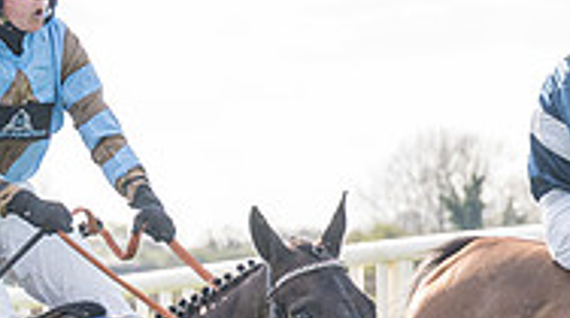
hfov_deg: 5.3
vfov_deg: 3.0
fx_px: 6171
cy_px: 383
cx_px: 365
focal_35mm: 409
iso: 400
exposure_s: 1/1600
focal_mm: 70
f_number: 4
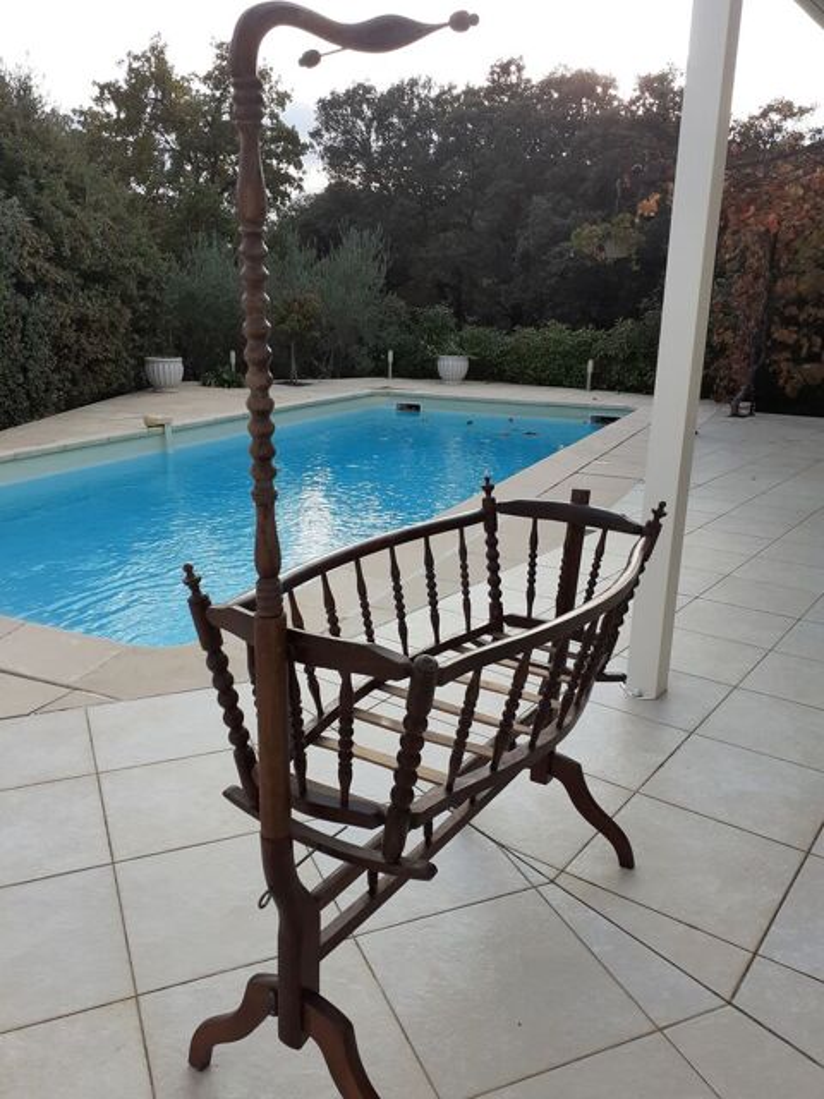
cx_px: 412
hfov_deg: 51.4
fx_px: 857
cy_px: 550
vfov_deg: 65.3
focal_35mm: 27
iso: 40
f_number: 1.9
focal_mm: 3.6
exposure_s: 1/502
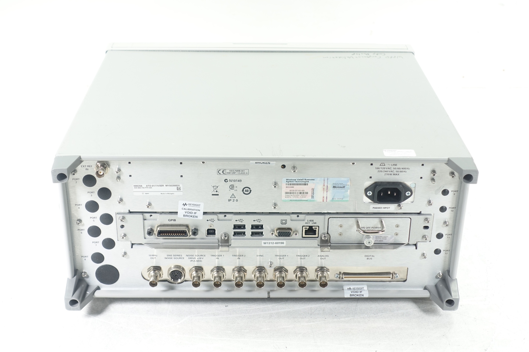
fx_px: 808
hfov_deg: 36.2
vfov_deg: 24.6
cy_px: 176
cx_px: 264
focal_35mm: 55
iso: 125
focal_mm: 20.25
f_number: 2.8
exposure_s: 1/60
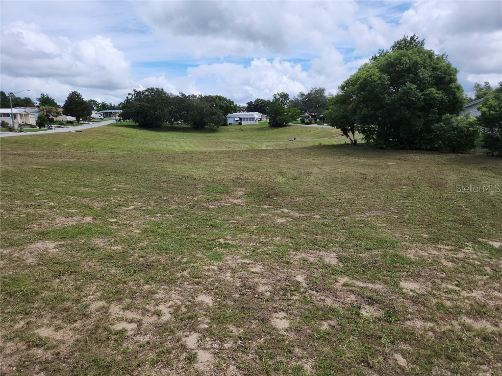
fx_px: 334
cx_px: 251
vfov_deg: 58.9
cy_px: 188
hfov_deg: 73.9
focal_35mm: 23
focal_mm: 5.4
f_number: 1.8
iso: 20
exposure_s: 1/2151
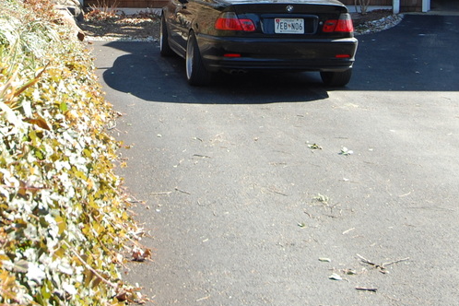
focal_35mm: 74
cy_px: -1
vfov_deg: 18.0
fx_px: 943
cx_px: 172
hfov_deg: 27.3
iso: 200
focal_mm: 24
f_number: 6.3
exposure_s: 1/160
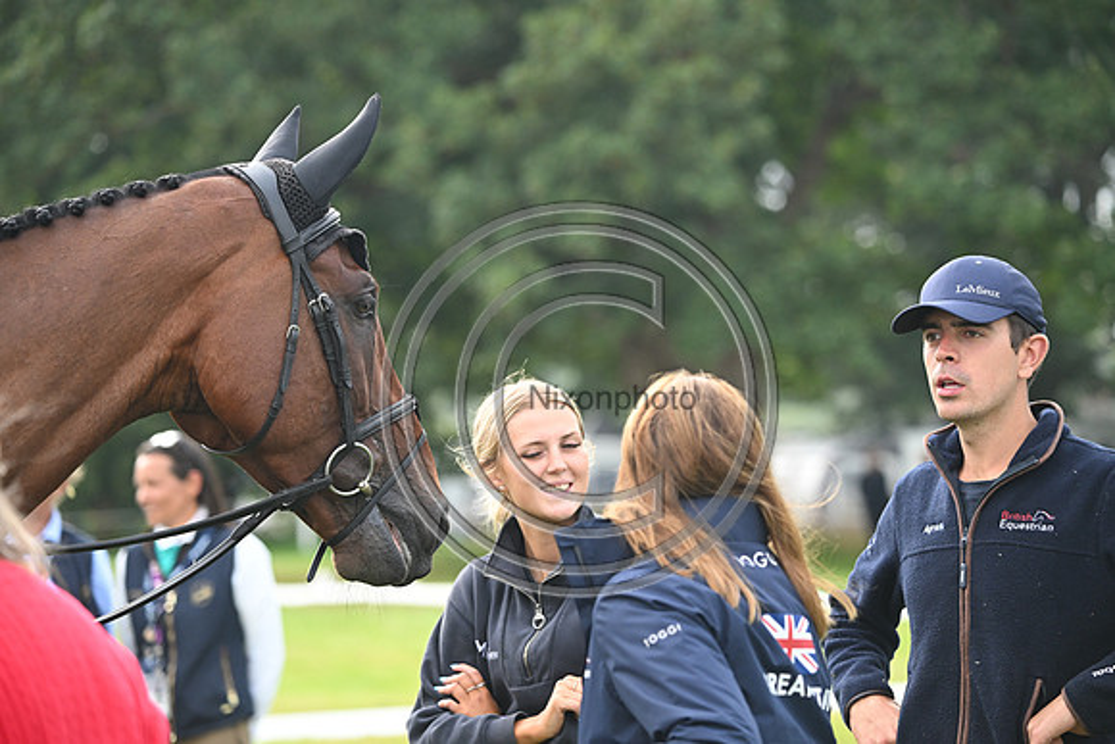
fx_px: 5731
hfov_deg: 11.1
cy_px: 372
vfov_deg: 7.4
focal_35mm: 185
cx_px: 558
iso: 1600
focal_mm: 185
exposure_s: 1/1250
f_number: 5
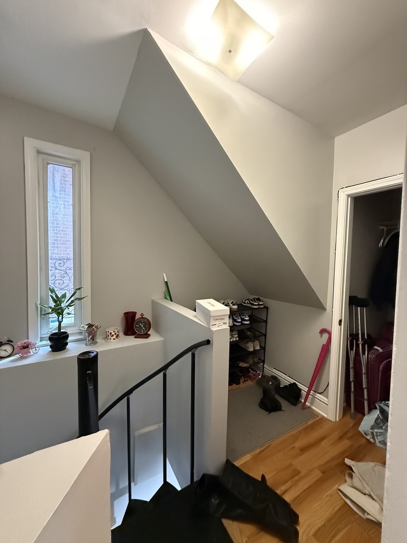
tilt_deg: -2.4
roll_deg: -1.7
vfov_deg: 102.1
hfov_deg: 85.7
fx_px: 219
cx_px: 204
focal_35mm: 14
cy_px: 272
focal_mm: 2.22
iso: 1000
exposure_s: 1/60
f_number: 2.2
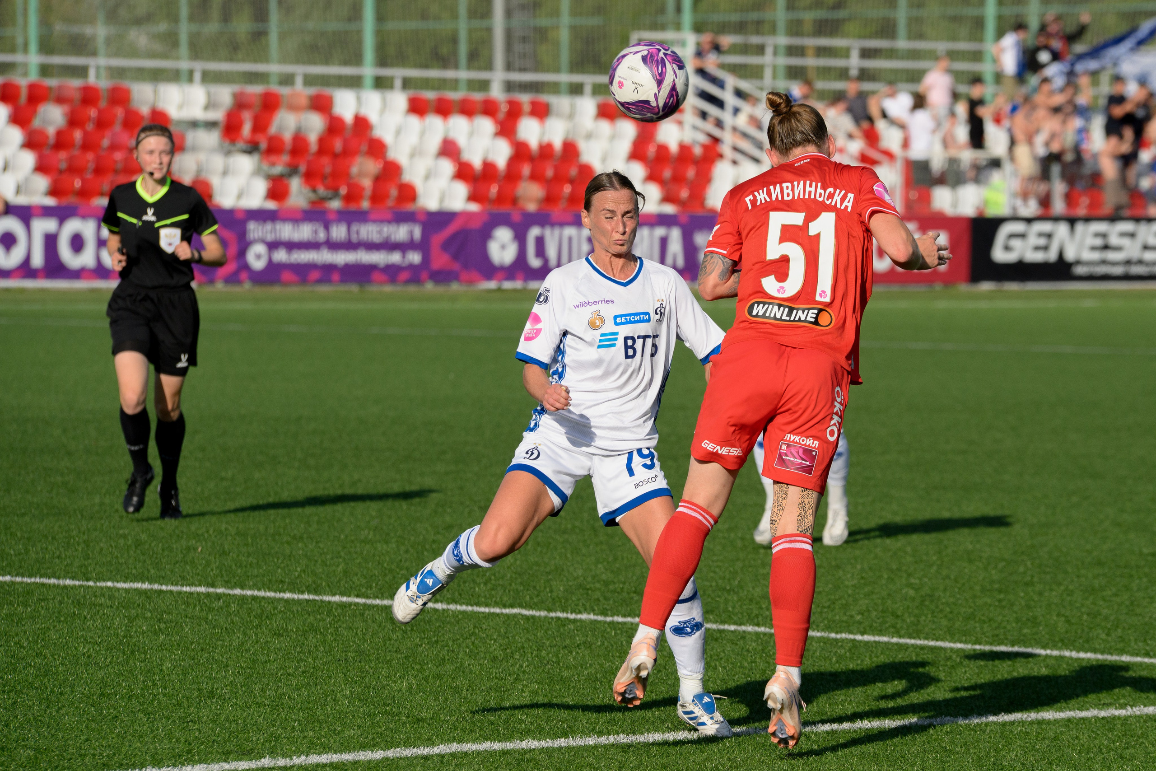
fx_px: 8323
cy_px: 362
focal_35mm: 259
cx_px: 700
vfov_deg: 5.3
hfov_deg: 7.9
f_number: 6.3
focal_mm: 200
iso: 640
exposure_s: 1/3200
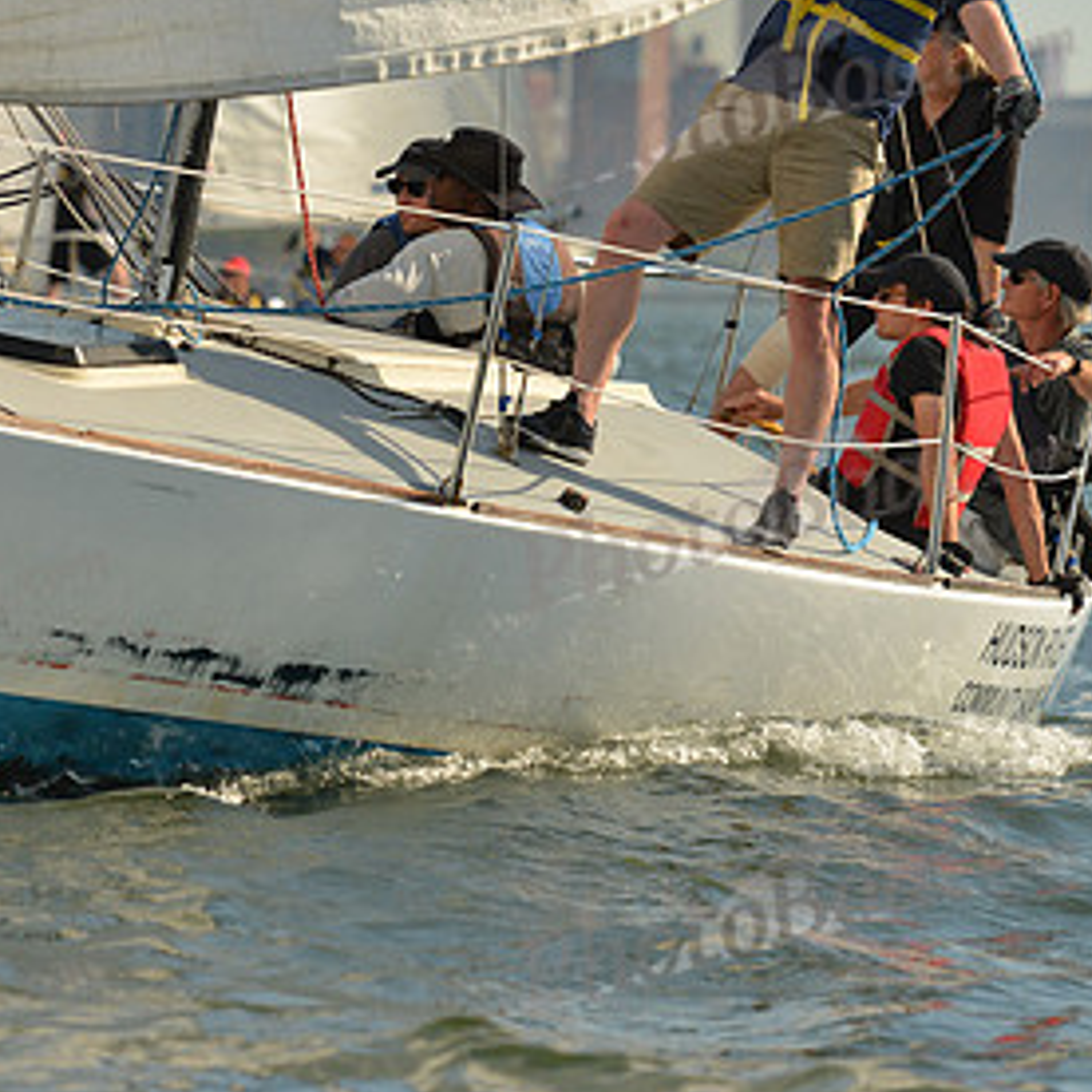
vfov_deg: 6.5
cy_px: 358
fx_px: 9565
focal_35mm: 268
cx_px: 317
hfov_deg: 6.5
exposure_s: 1/1250
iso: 400
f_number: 5.6
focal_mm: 150
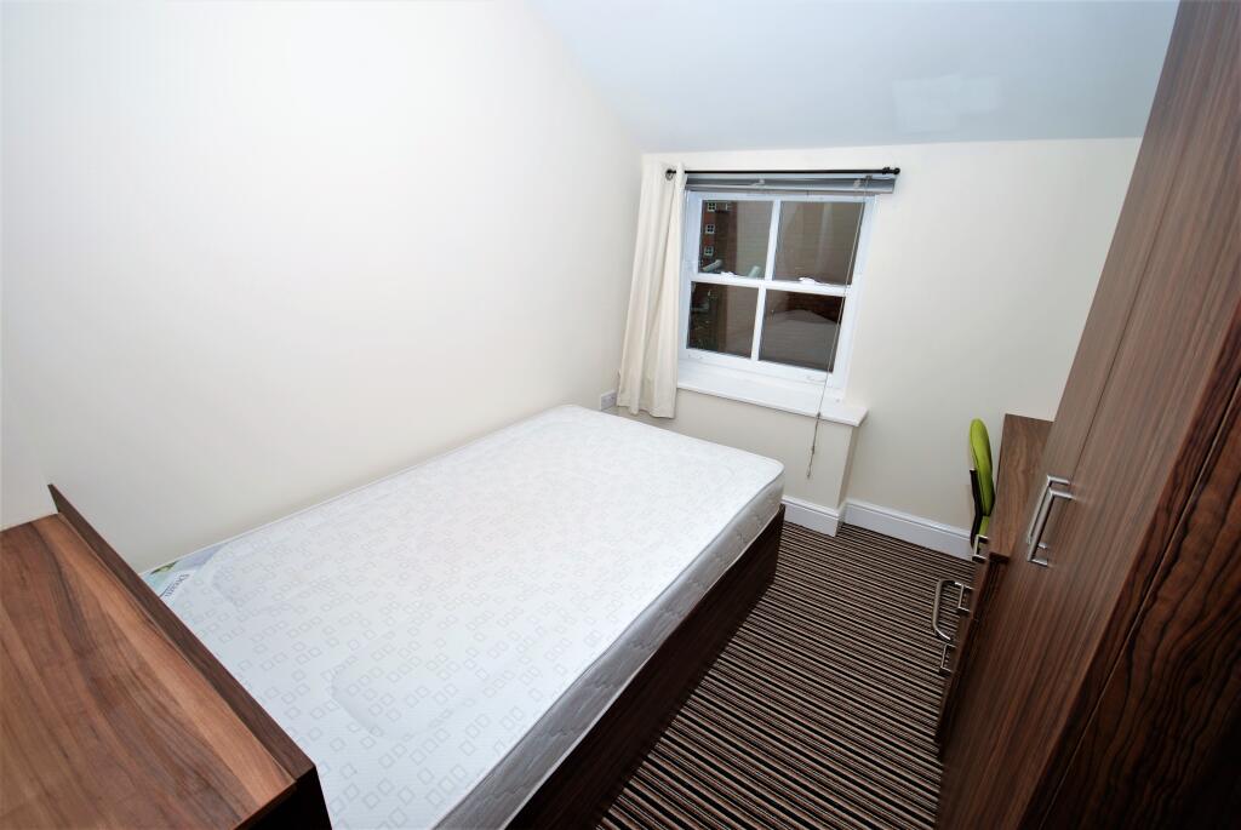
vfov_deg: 77.5
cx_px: 620
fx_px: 518
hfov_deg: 100.3
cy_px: 415
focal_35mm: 15
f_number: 4
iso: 100
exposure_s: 1/60
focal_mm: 10
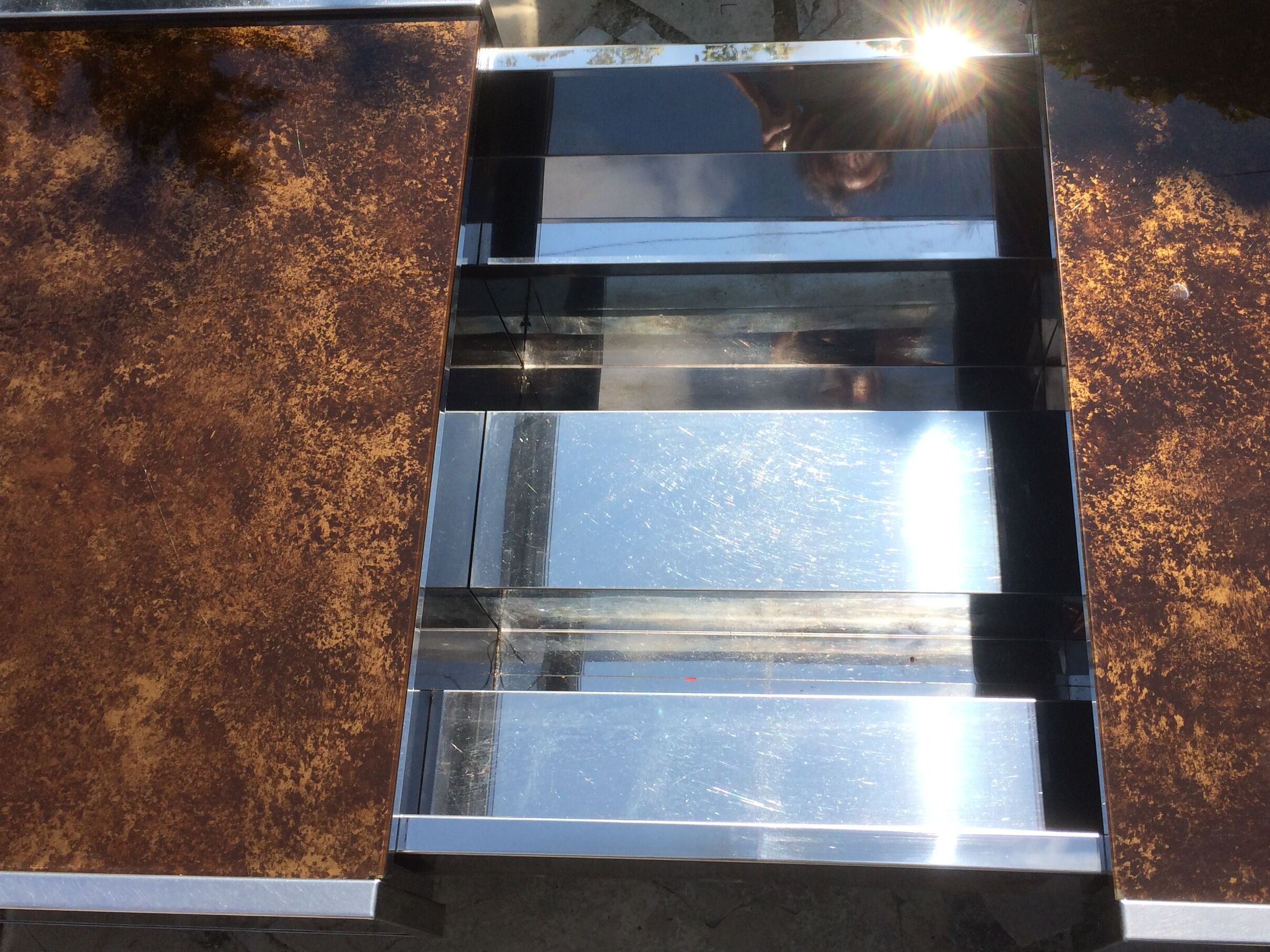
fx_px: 1431
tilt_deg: -64.9
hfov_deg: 47.8
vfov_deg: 36.7
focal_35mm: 39
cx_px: 671
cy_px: 375
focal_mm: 4.15
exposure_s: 1/1866
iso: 32
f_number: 2.2
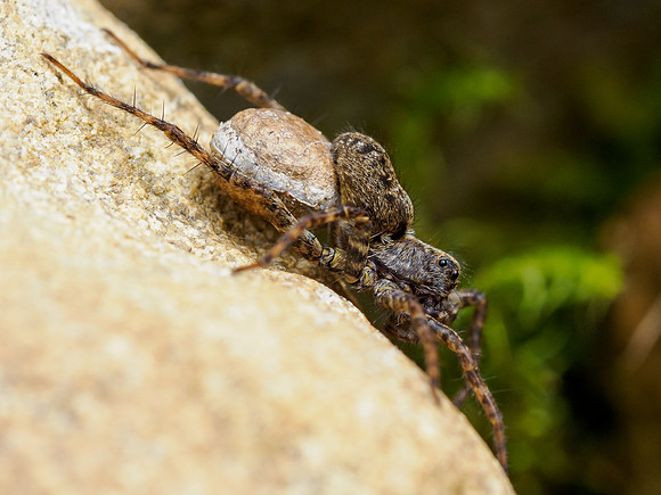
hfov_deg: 8.0
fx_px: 4700
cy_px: 151
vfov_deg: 6.0
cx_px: 342
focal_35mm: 246
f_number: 5.6
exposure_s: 1/500
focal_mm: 60
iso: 400
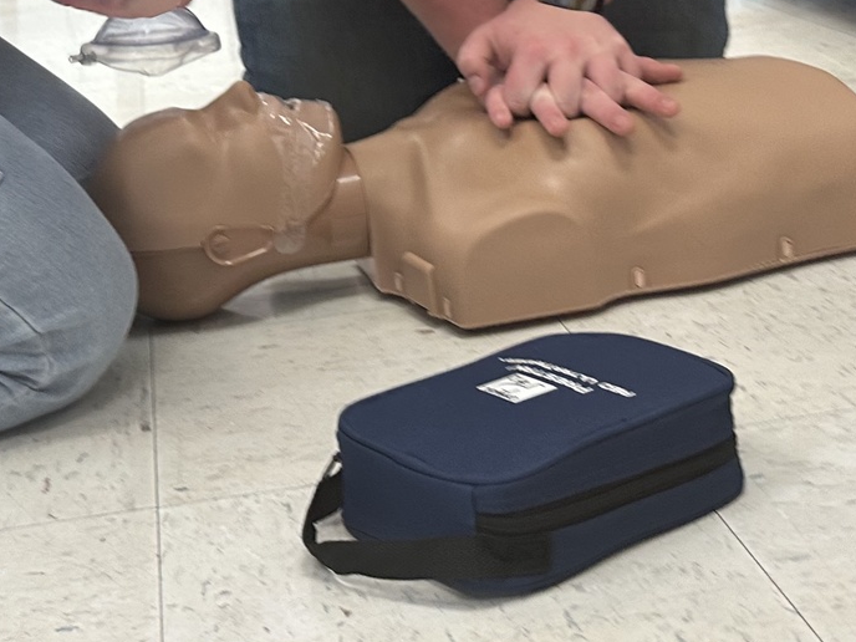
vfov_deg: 20.6
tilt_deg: -4.0
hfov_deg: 28.5
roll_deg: +7.4
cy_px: -118
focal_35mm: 67
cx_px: 205
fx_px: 1657
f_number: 1.78
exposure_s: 1/42
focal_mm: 6.86
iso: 160
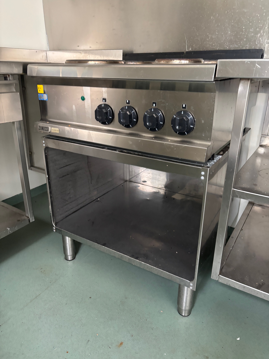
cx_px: 134
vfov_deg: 67.3
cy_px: 180
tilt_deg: -21.3
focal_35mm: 26
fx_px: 269
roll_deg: -0.8
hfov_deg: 53.1
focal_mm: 5.96
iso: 500
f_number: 1.6
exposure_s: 1/49
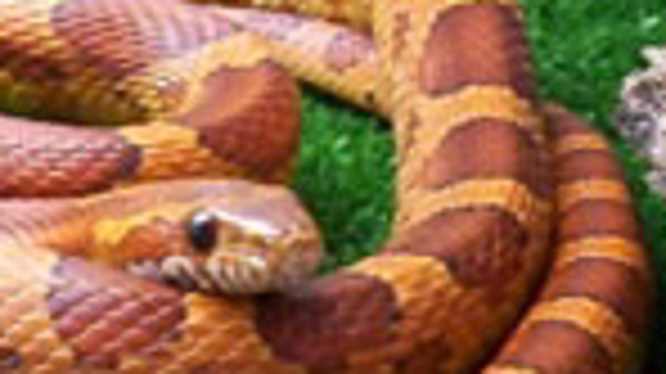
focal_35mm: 153
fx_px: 2700
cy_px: 401
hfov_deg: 13.7
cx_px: -90
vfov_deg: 7.9
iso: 200
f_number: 4.5
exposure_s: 1/8
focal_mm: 6
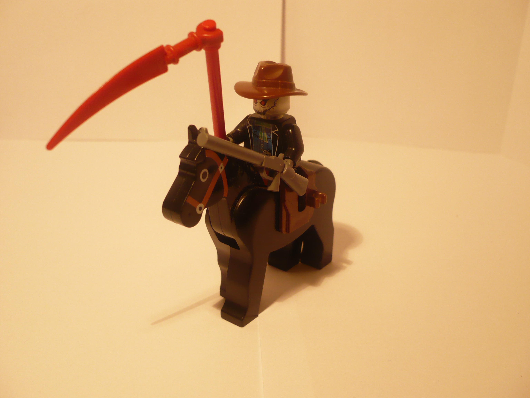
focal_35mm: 40
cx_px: 265
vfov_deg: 36.0
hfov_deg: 46.8
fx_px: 612
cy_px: 199
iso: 200
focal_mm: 6.6
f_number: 3
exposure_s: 1/25
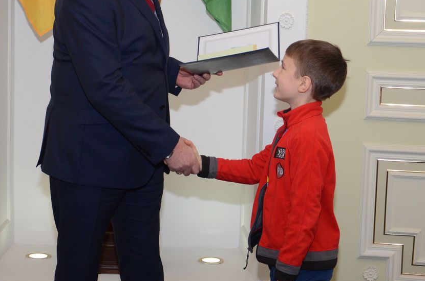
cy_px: 108
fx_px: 954
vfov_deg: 16.7
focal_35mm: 81
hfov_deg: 25.1
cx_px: 222
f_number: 4.2
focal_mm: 32
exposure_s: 1/200
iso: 1000
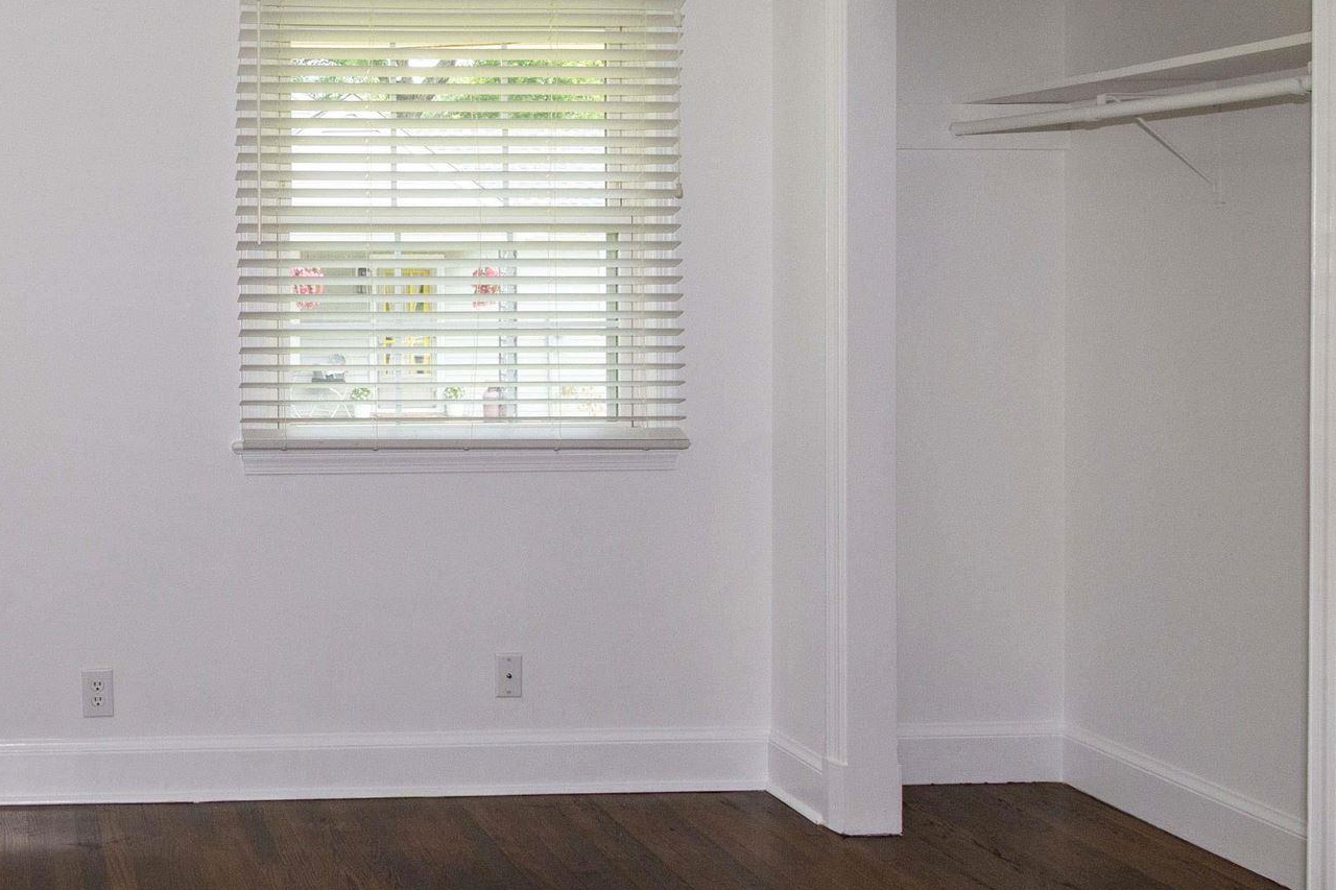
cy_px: 318
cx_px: 78
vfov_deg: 36.6
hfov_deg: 46.6
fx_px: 1336
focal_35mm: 36
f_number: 8
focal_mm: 10
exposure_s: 1/60
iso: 200
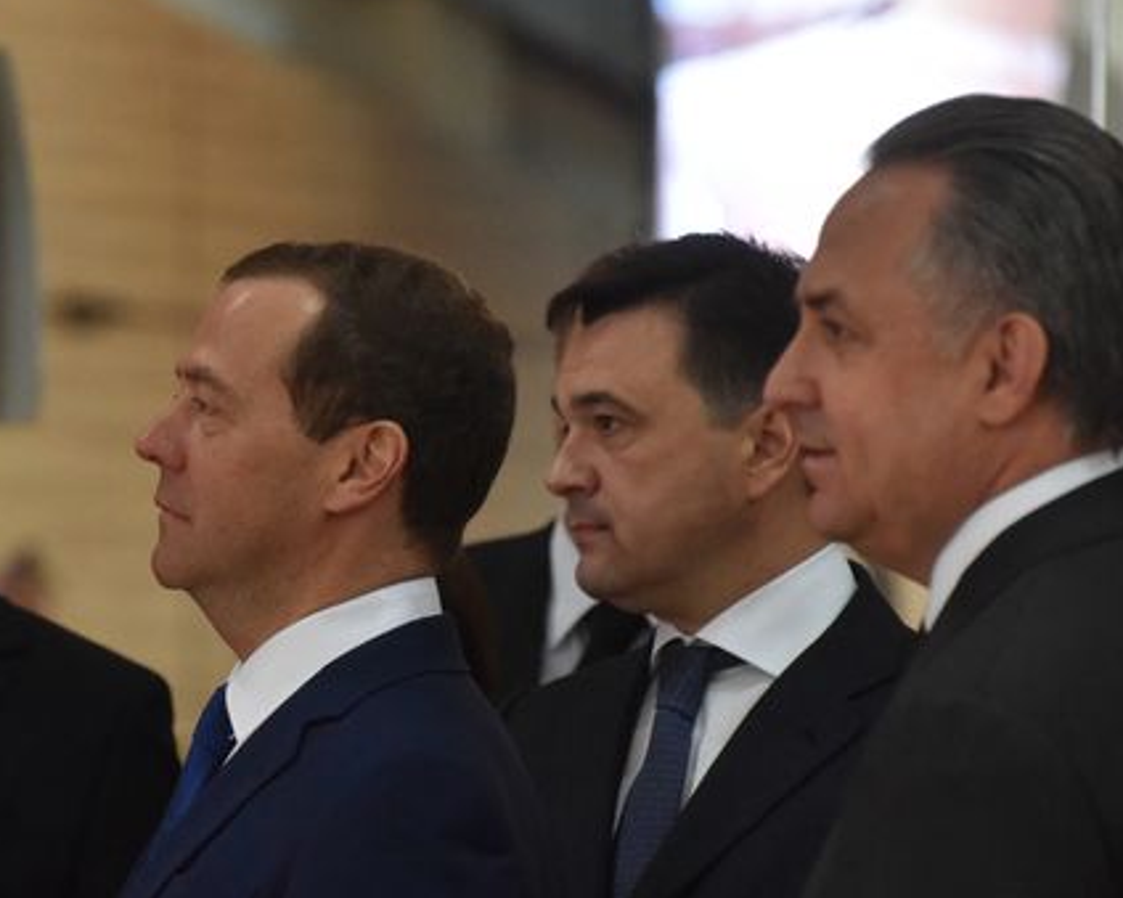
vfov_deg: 5.9
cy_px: 588
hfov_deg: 7.4
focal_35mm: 263
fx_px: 8739
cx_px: 481
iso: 4000
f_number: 5.6
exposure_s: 1/400
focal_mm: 170
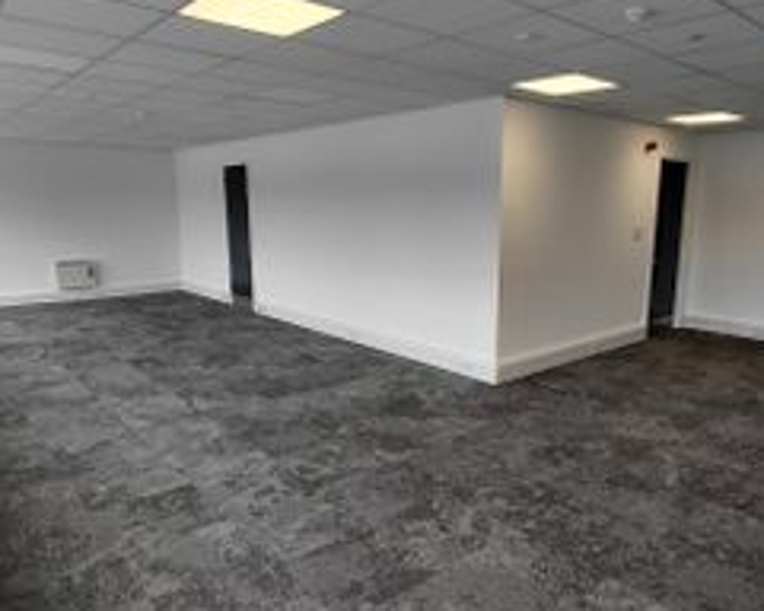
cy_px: 334
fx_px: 588
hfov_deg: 65.8
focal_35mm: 26
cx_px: 427
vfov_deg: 54.8
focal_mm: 1.64
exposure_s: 1/126
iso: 40
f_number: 2.2
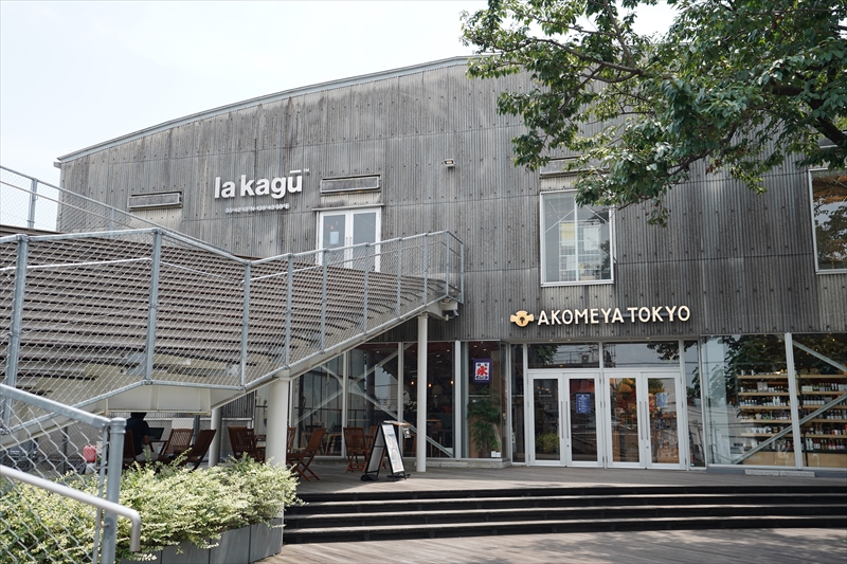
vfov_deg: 37.8
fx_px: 823
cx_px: 424
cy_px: 282
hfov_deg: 54.4
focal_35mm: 35
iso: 100
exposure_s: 1/400
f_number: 3.5
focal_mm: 35
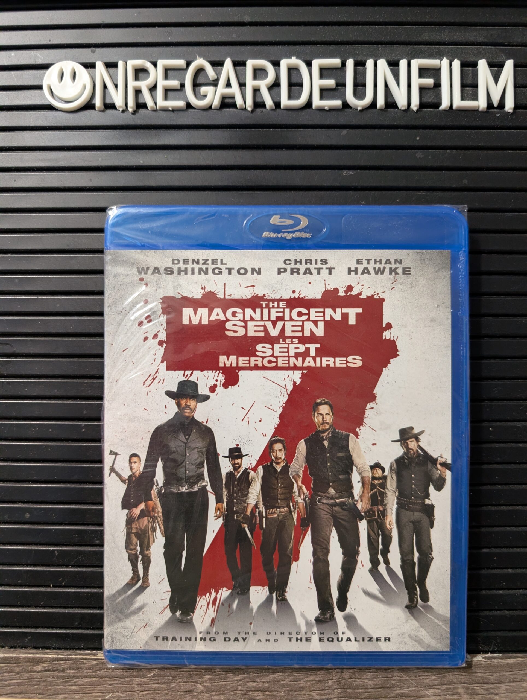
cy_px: 350
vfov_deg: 71.5
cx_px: 264
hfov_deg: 56.9
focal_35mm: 24
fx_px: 486
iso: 872
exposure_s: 1/120
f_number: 1.68
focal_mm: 6.9
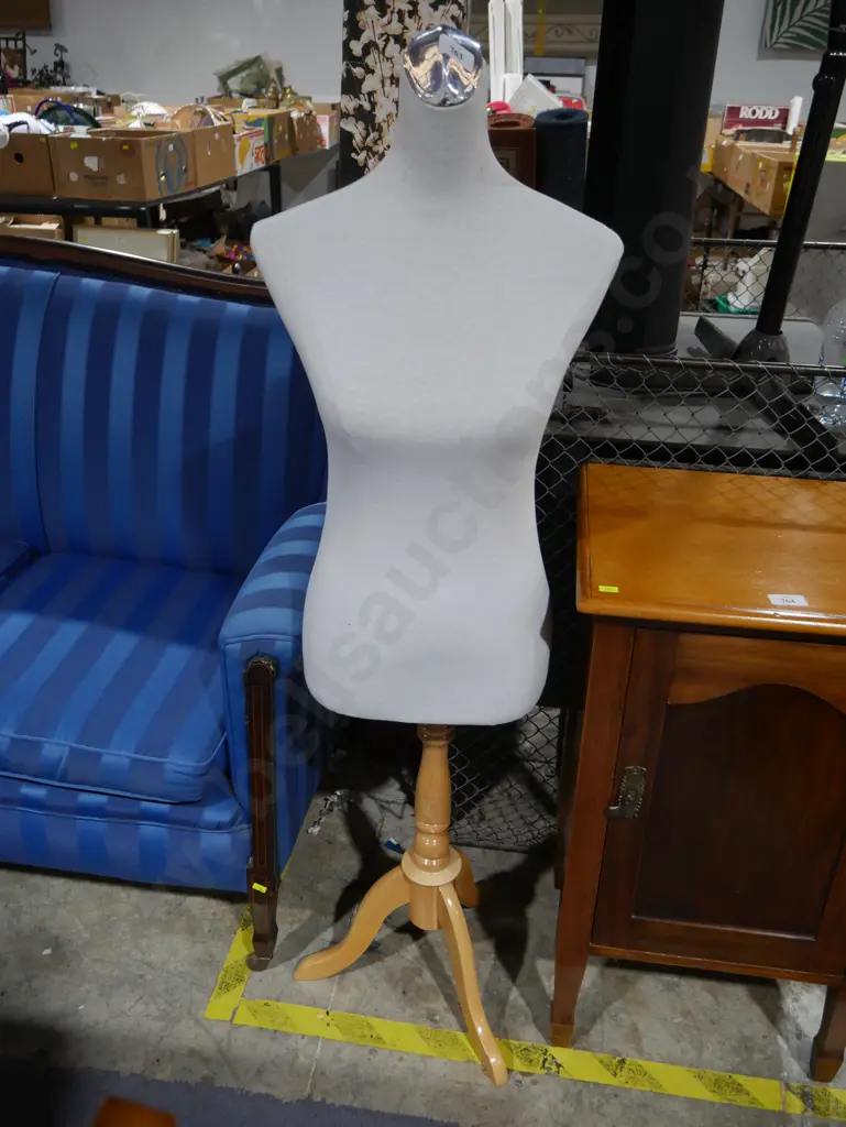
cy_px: 564
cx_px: 423
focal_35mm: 28
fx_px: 912
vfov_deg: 63.4
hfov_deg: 49.8
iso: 400
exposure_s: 1/60
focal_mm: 14
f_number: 3.5
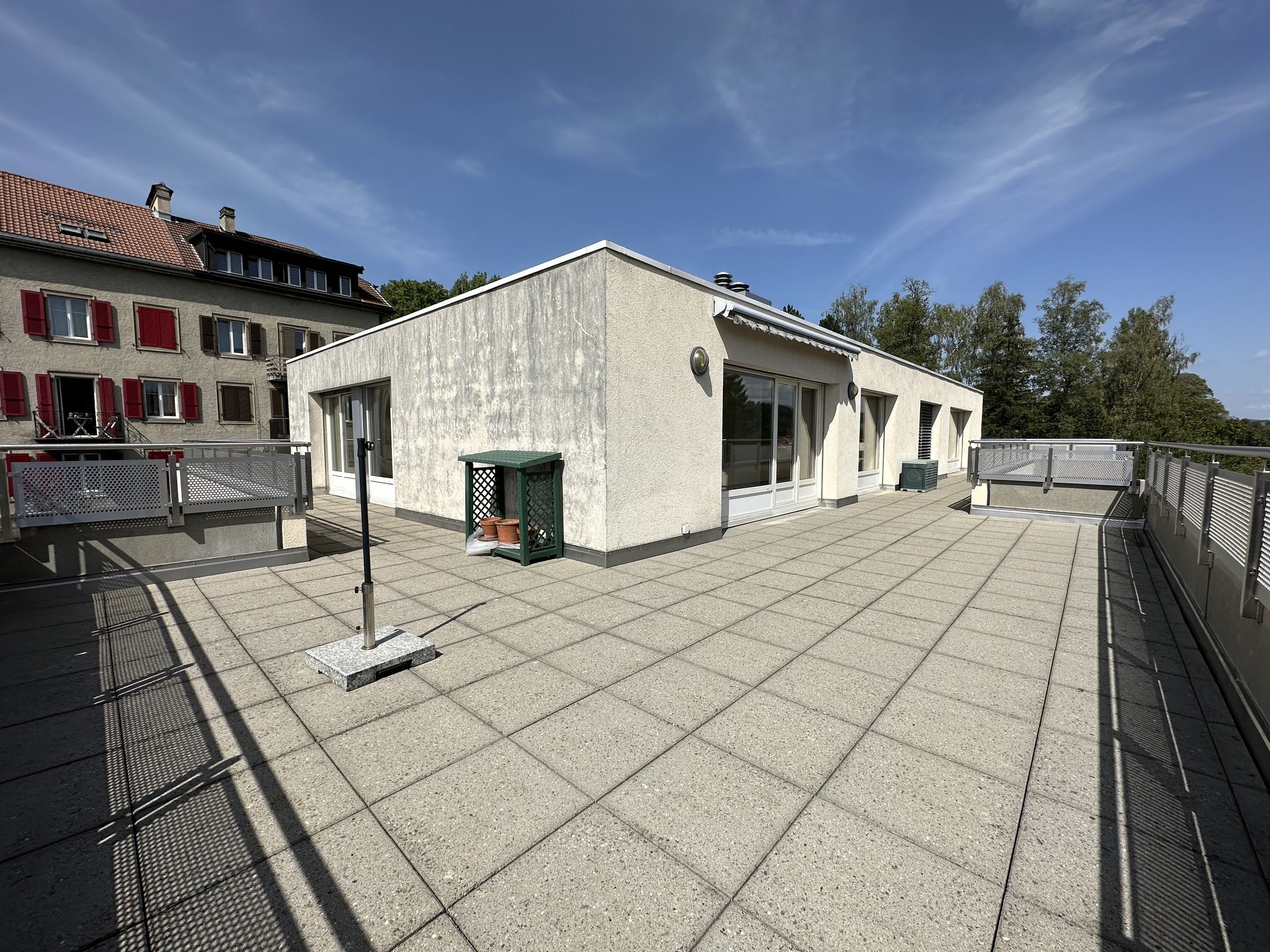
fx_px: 514
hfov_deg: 102.1
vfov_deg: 85.7
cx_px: 635
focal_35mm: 14
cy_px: 476
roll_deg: +0.3
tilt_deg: -5.1
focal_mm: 2.22
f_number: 2.2
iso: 50
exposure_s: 1/4651
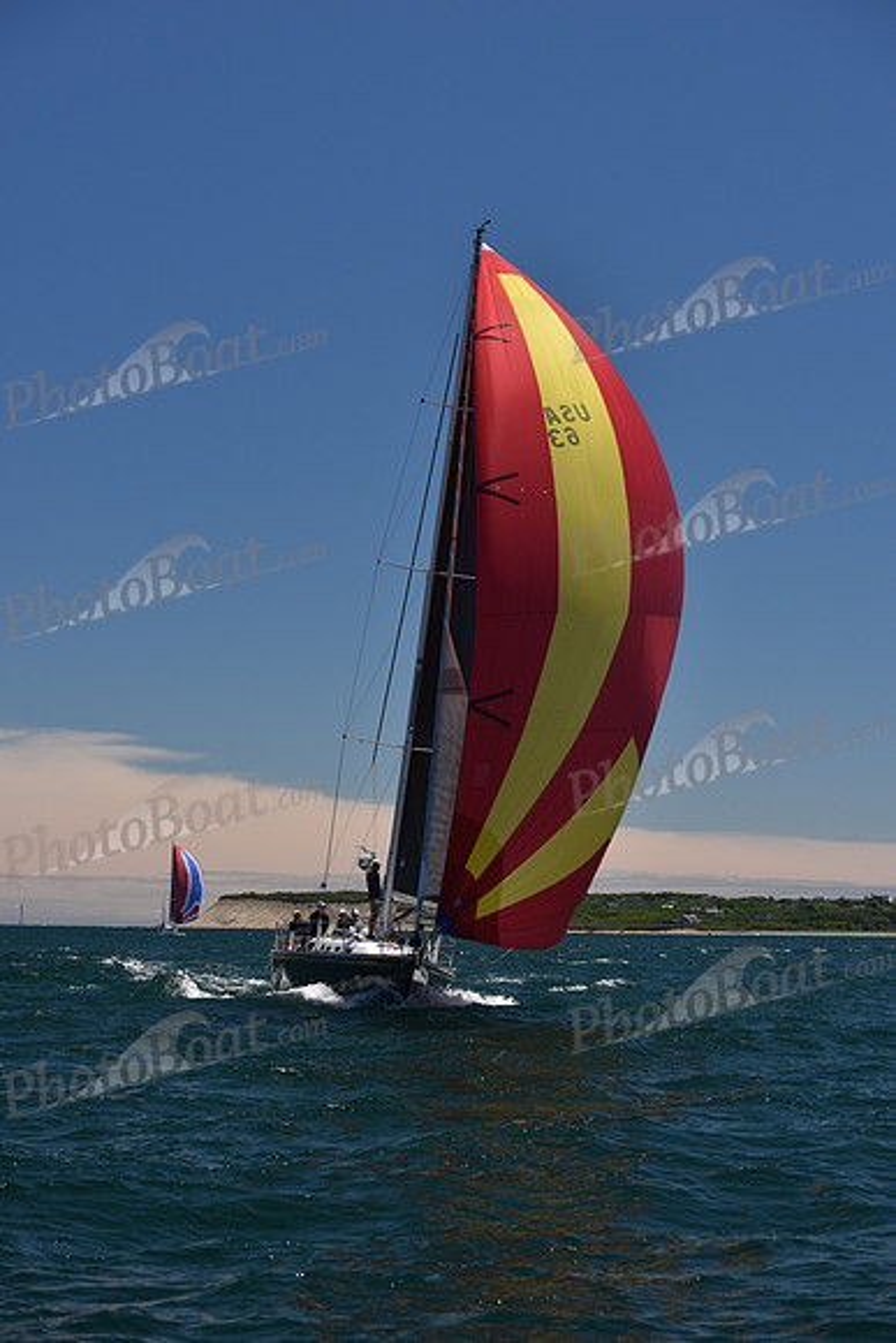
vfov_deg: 28.8
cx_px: 448
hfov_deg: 19.5
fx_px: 2612
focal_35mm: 70
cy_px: 672
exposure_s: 1/800
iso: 250
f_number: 6.3
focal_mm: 70
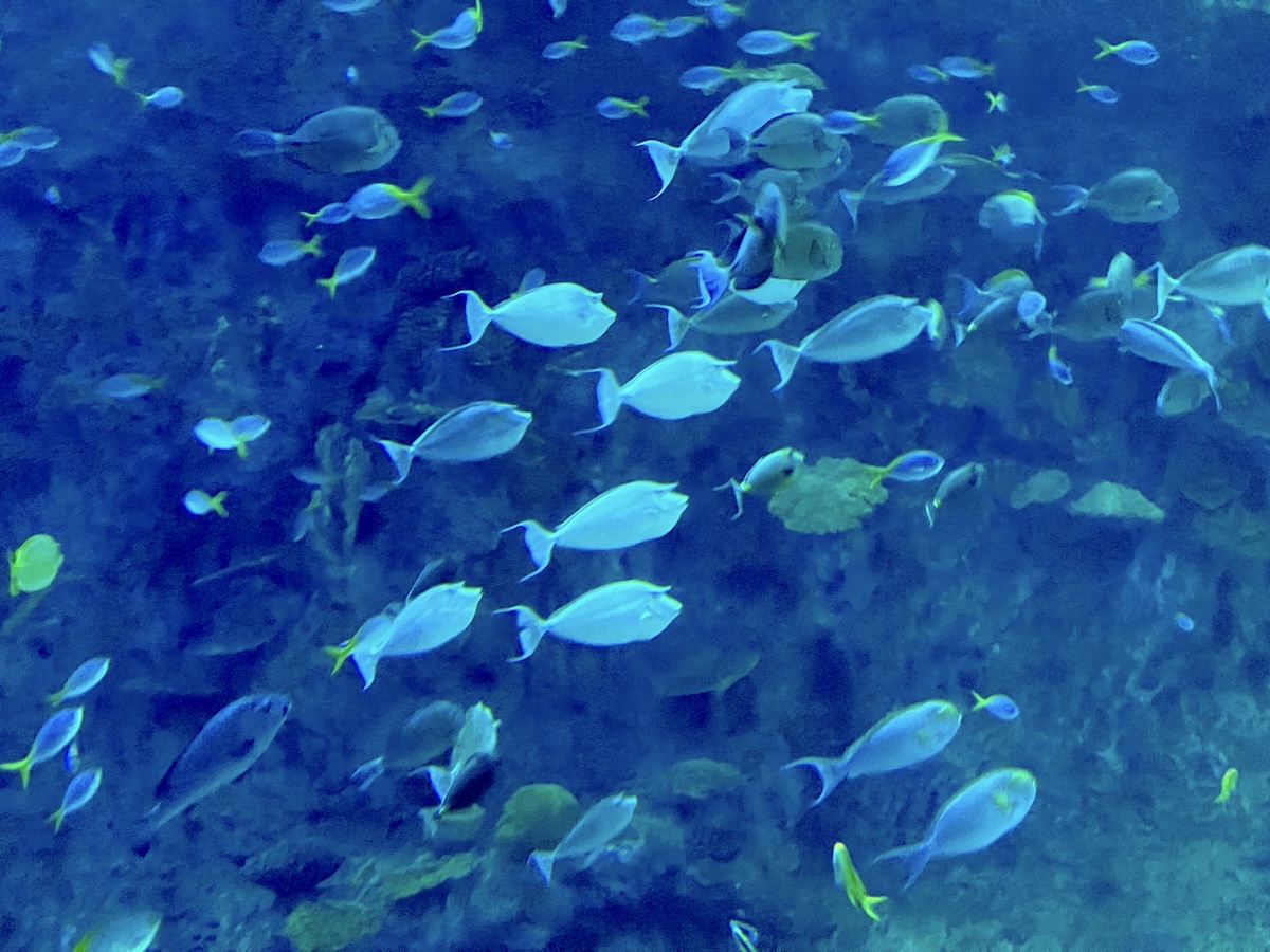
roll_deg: -0.2
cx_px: 635
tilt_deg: -7.5
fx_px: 2825
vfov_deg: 19.1
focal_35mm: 77
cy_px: 476
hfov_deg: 25.3
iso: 1250
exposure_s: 1/30
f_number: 2.8
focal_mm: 9
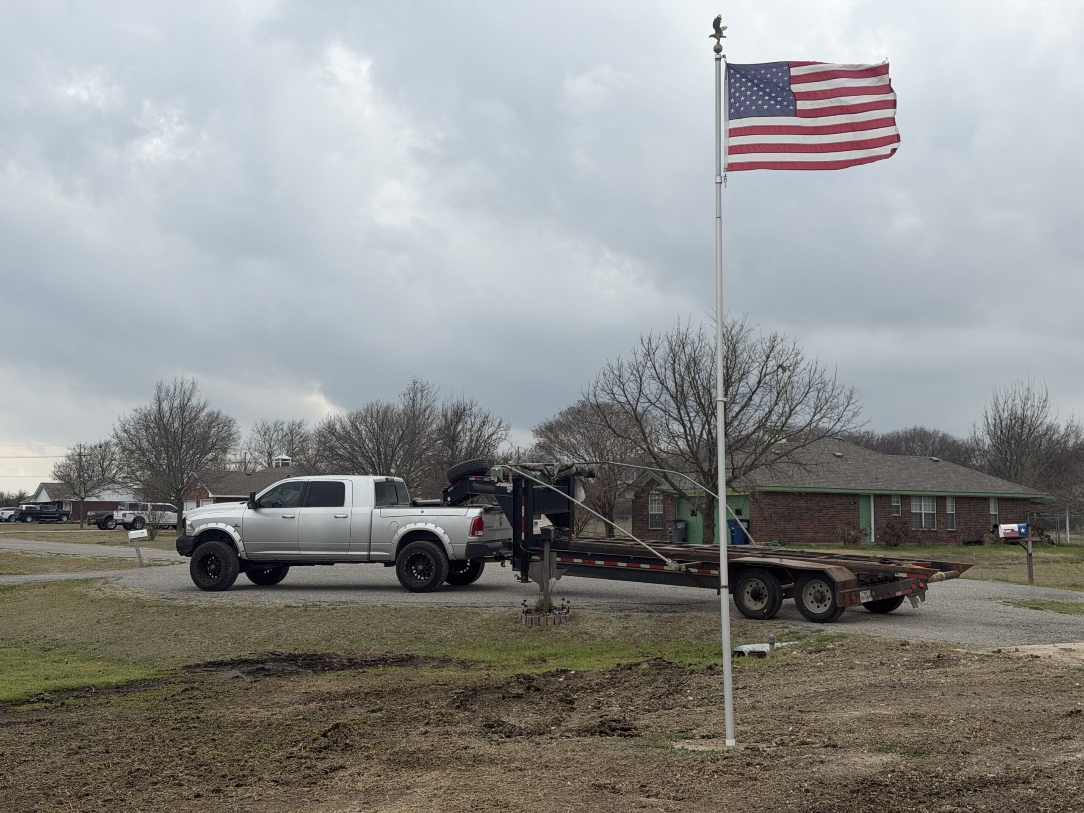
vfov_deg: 30.3
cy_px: 406
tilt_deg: +4.5
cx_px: 542
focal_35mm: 48
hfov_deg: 39.7
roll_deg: +0.2
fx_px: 1503
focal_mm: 6.76
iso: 64
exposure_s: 1/3534
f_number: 1.78
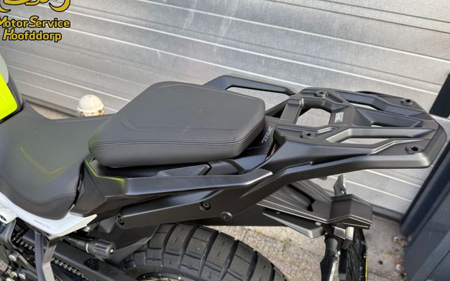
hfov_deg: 70.4
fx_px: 319
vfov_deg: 47.6
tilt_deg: -36.1
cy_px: 146
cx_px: 224
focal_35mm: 26
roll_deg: -5.0
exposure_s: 1/433
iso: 80
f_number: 1.78
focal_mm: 6.76
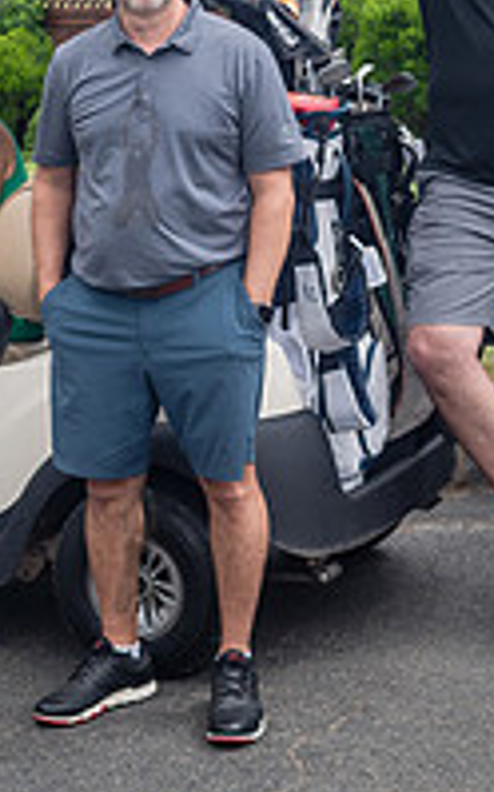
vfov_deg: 19.8
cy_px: 157
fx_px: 2245
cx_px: 135
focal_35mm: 104
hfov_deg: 12.5
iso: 200
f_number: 4.5
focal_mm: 35
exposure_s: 1/800
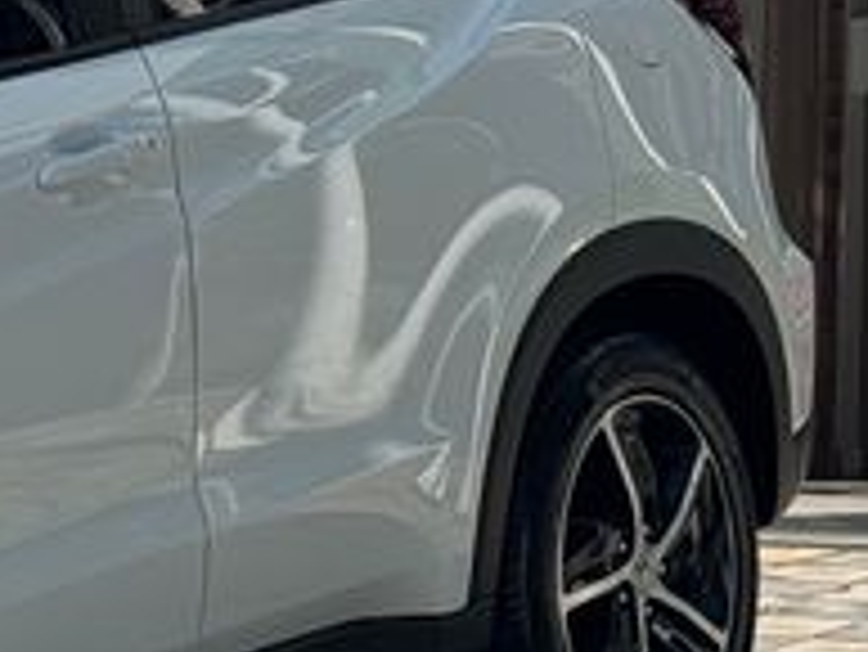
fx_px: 5043
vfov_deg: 7.4
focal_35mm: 201
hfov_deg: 9.4
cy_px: 405
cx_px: -711
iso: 64
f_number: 1.78
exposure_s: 1/3425
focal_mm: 6.76
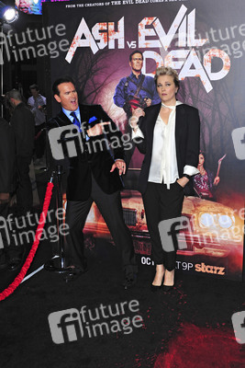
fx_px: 326
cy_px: 184
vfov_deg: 58.7
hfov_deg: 41.1
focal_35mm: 32
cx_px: 122
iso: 640
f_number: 5.6
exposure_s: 1/320
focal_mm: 32
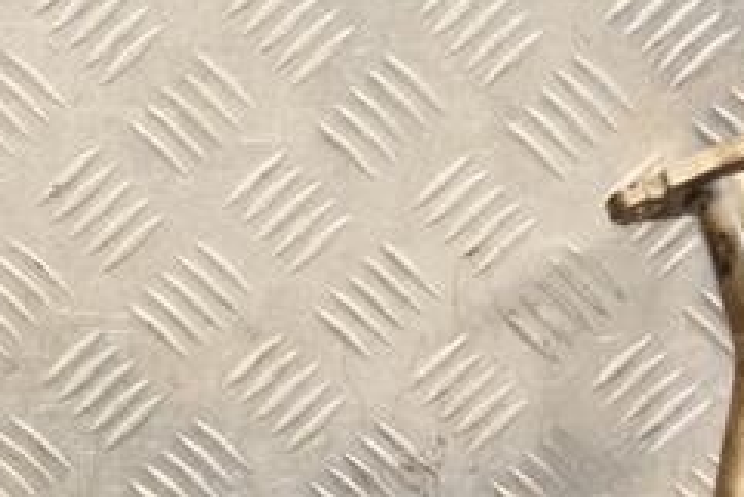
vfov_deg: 7.1
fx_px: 4012
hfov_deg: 10.6
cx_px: 333
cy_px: 503
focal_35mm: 194
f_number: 5
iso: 800
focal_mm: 52
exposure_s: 1/160
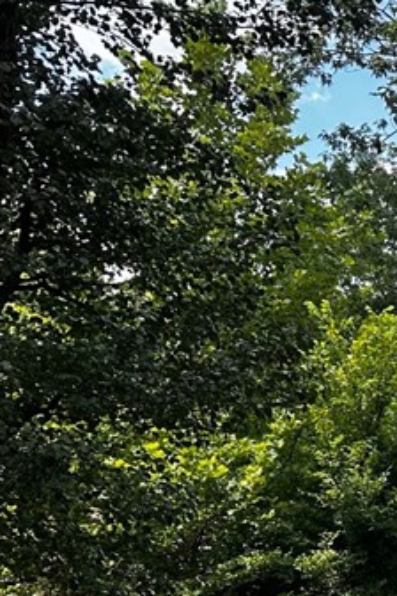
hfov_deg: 14.2
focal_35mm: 76
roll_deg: -0.2
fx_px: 1257
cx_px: 851
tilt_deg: -0.7
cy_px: 534
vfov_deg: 25.8
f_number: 1.78
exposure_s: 1/630
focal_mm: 6.86
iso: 80
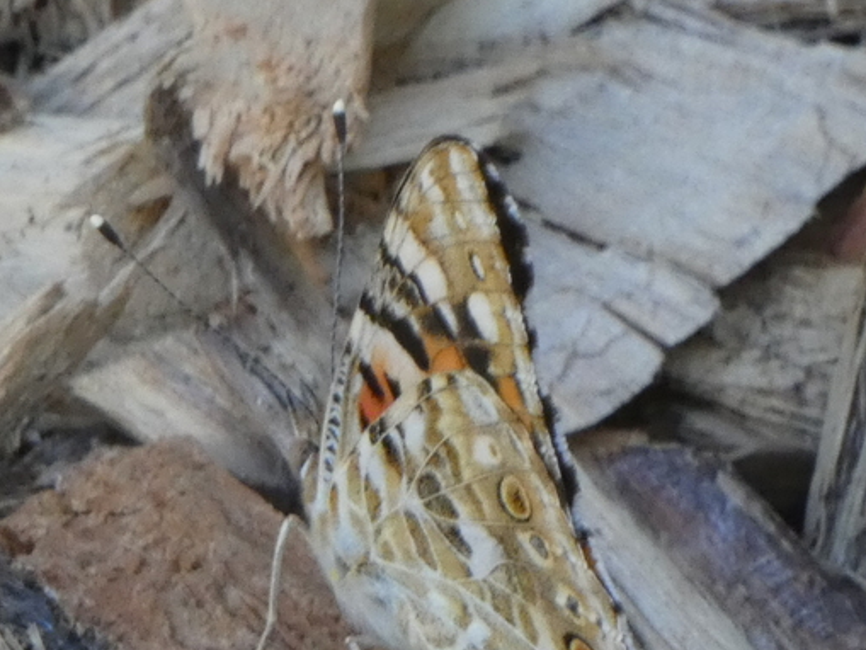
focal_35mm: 1075
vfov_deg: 1.4
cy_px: 529
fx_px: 26900
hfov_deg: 1.8
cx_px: 491
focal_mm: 115
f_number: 5.6
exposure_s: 1/100
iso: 500
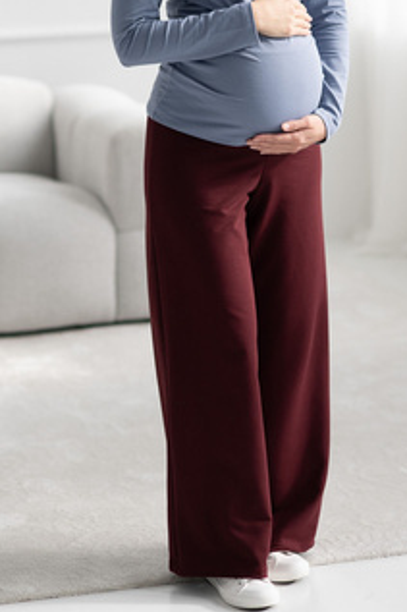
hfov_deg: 10.2
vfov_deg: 15.2
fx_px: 2275
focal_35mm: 134
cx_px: 198
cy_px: 158
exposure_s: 1/640
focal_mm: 85
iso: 200
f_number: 2.5
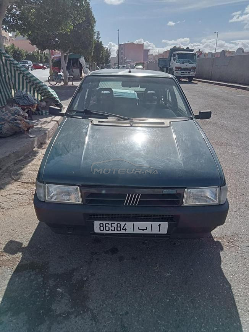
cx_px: 124
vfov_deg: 63.4
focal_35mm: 28
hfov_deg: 49.8
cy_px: 166
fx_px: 268
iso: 100
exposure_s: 1/1012
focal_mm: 3.46
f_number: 2.2
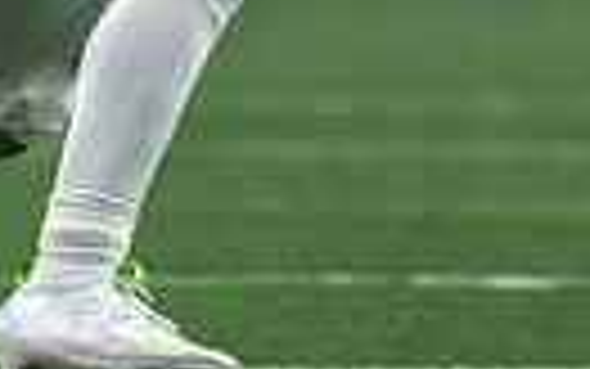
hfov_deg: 1.4
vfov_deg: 0.9
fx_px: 23631
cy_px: -353
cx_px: 404
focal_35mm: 1469
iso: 1600
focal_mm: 200
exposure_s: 1/1000
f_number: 2.8
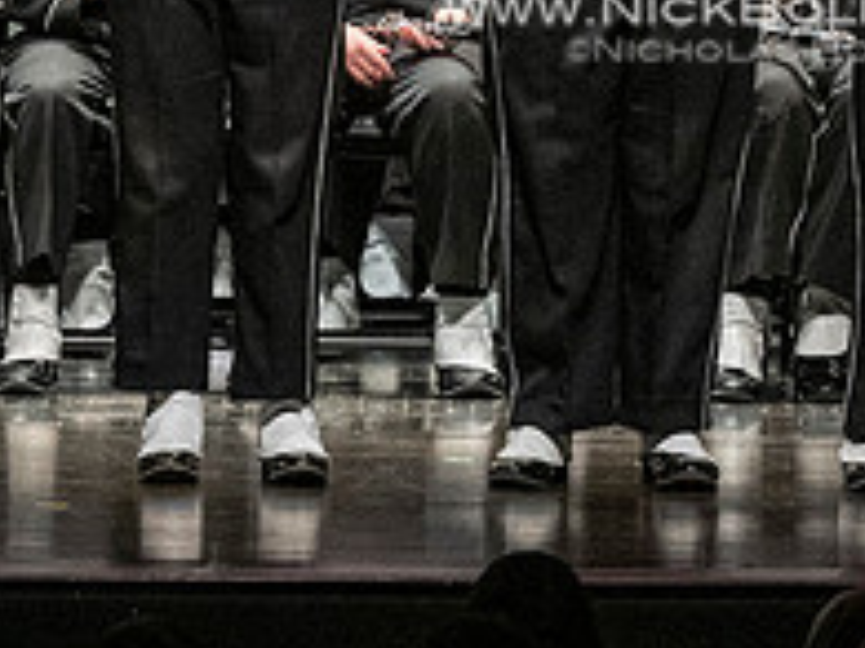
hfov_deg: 3.1
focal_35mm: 643
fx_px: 16058
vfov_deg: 2.3
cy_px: -151
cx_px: 750
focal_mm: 150
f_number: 4
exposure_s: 1/500
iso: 4000
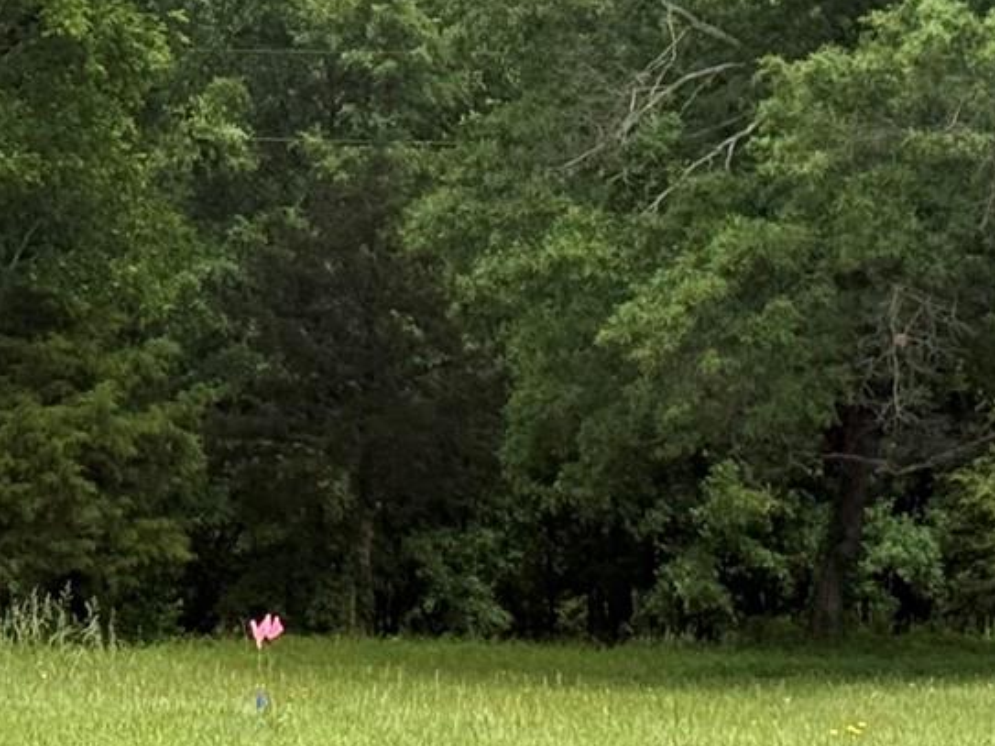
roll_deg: -2.6
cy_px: -35
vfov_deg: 8.2
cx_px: 315
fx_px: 5202
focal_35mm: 181
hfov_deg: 10.9
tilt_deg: +3.2
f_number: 1.78
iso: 80
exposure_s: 1/2762
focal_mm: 6.76
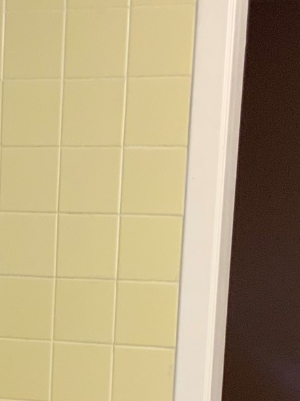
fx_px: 1121
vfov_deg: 19.5
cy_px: 425
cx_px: 44
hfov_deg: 15.1
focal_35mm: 97
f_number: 1.8
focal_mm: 3
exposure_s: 1/60
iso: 64
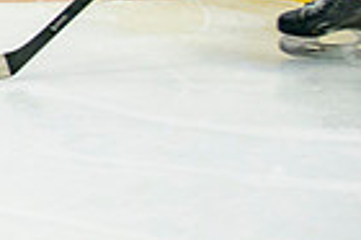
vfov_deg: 2.5
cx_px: -558
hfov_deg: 3.8
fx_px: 5389
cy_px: -174
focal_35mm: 538
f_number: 2.8
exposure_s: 1/640
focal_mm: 88
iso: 800
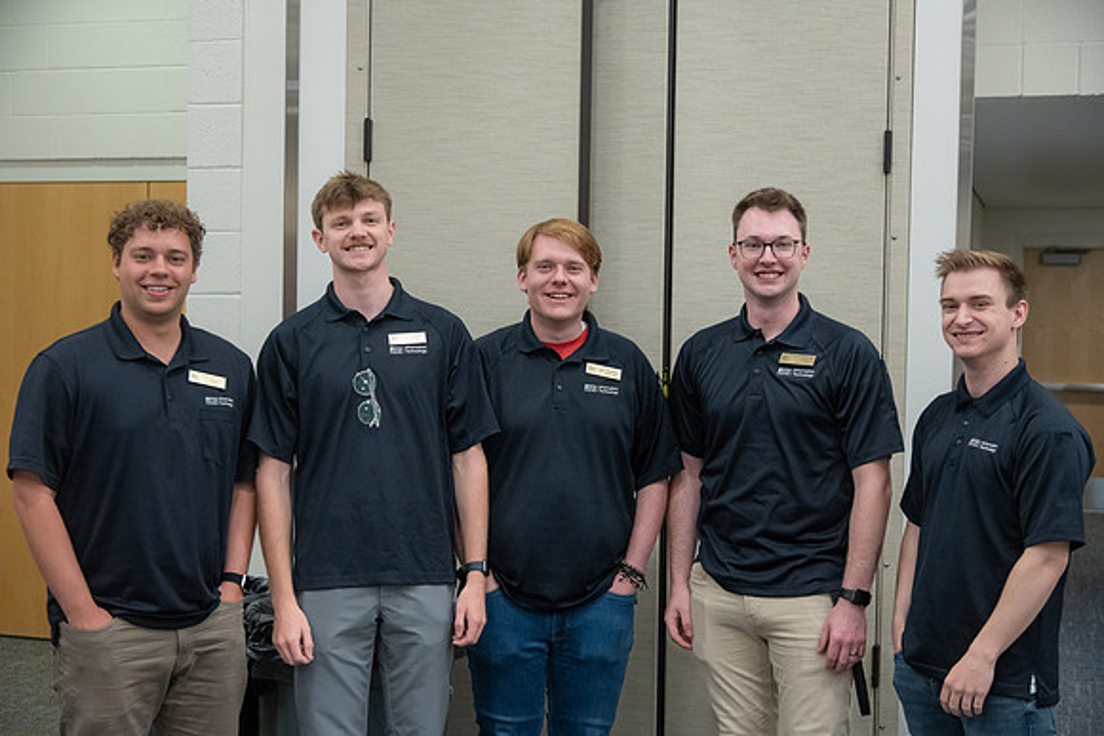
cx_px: 552
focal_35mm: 50
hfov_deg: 39.6
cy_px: 368
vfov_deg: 27.0
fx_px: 1534
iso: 2500
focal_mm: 50
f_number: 4
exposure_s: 1/250
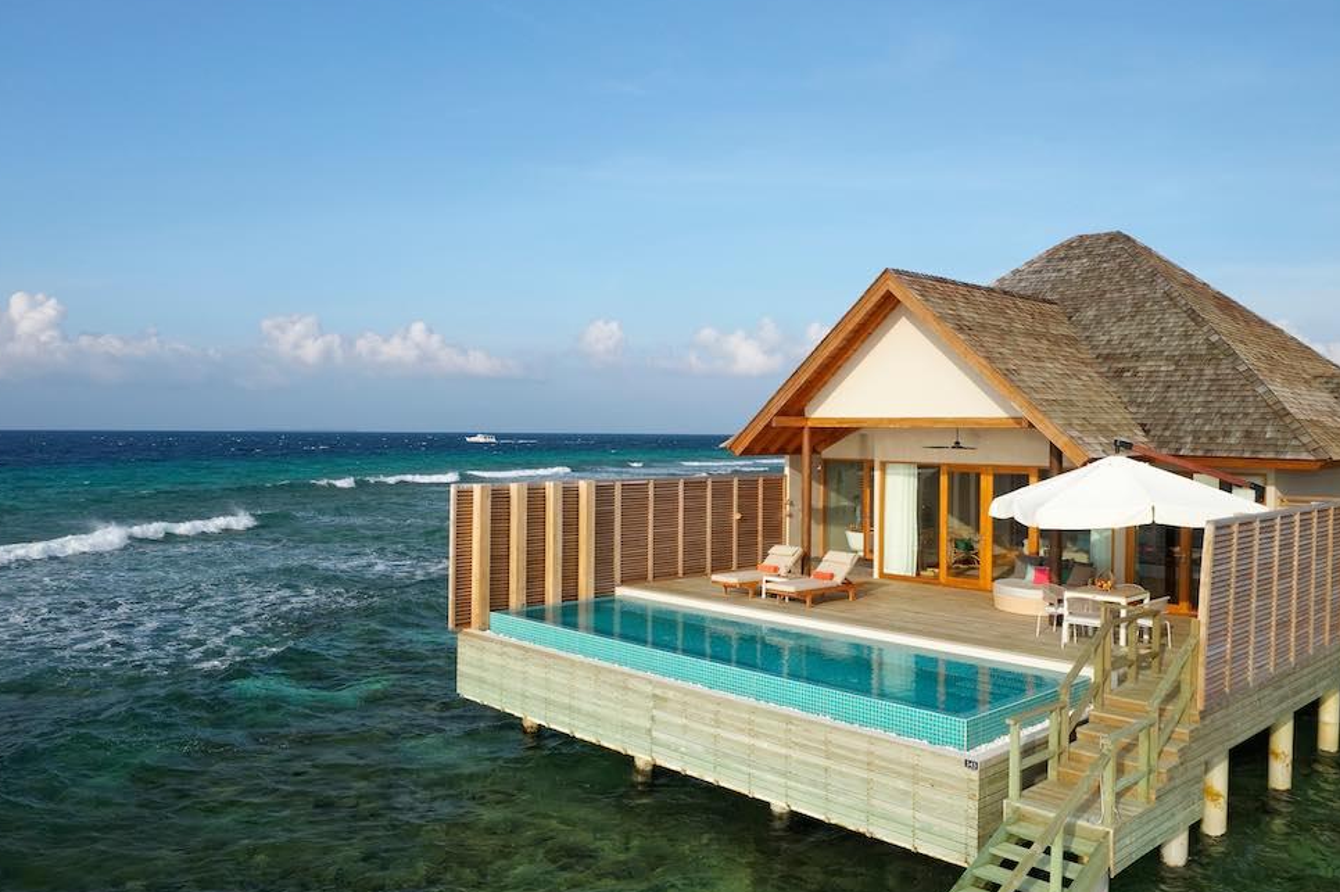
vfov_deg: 44.9
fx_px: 1079
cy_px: 441
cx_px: 673
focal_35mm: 29
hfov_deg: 63.7
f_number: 6.3
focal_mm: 10.26
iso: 400
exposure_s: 1/240
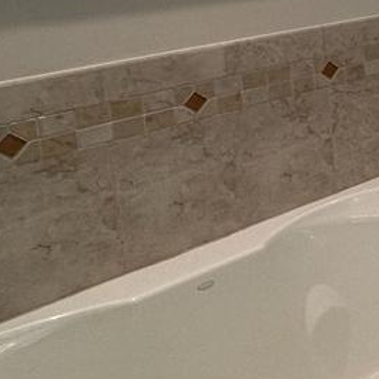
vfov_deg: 24.6
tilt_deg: -8.3
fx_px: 830
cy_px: 6
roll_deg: -1.5
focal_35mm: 67
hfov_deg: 15.5
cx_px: 885
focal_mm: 2.22
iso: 125
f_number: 2.2
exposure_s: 1/120
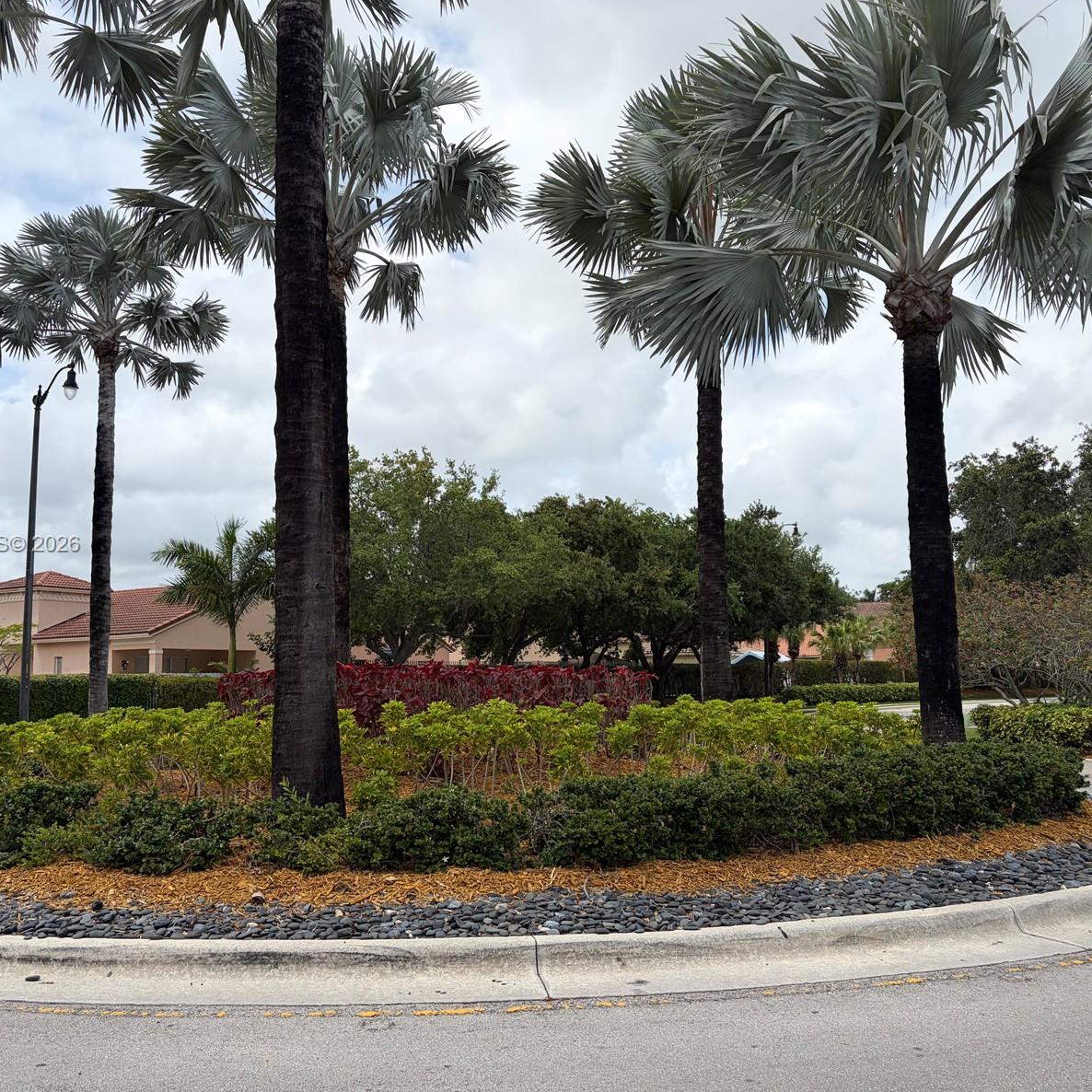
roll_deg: +1.1
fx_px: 1106
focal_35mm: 31
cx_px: 529
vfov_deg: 52.5
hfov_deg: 52.5
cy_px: 545
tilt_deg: +9.9
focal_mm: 5.96
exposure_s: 1/5814
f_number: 1.6
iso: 50
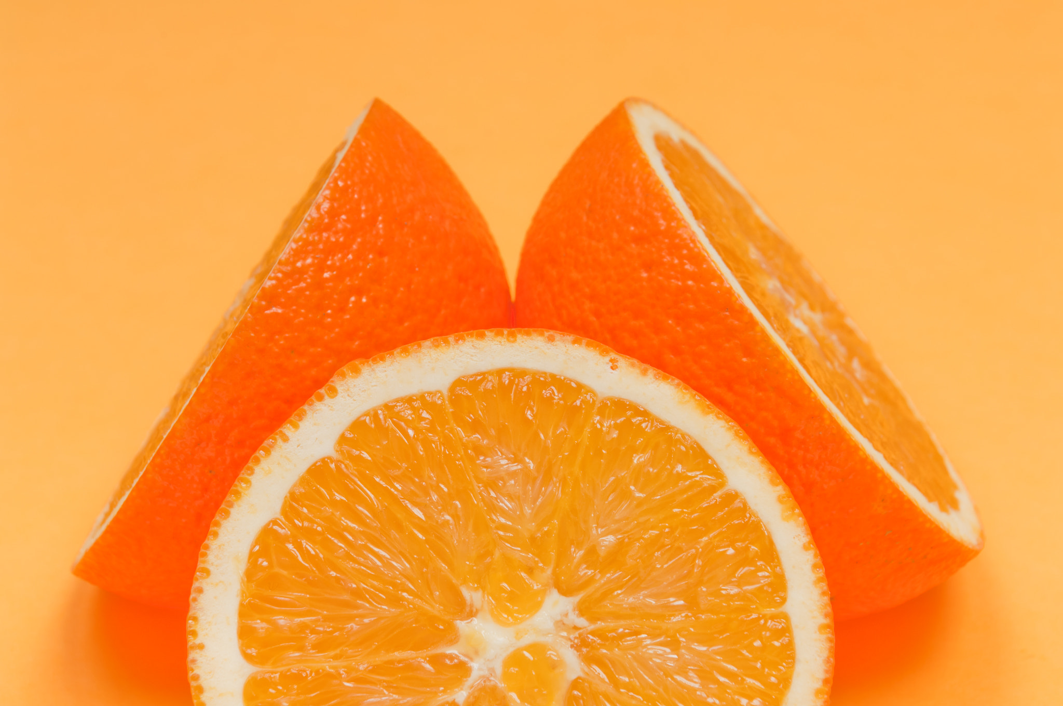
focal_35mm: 82
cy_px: 353
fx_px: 2433
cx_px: 532
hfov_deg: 24.6
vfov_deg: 16.5
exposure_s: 1/160
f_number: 11
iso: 160
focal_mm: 55
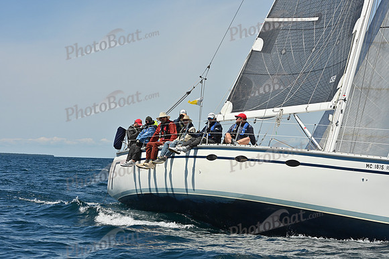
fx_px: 1102
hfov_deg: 20.0
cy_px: 130
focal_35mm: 102
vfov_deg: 13.4
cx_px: 194
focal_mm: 102
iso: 320
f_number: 11
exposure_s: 1/1000
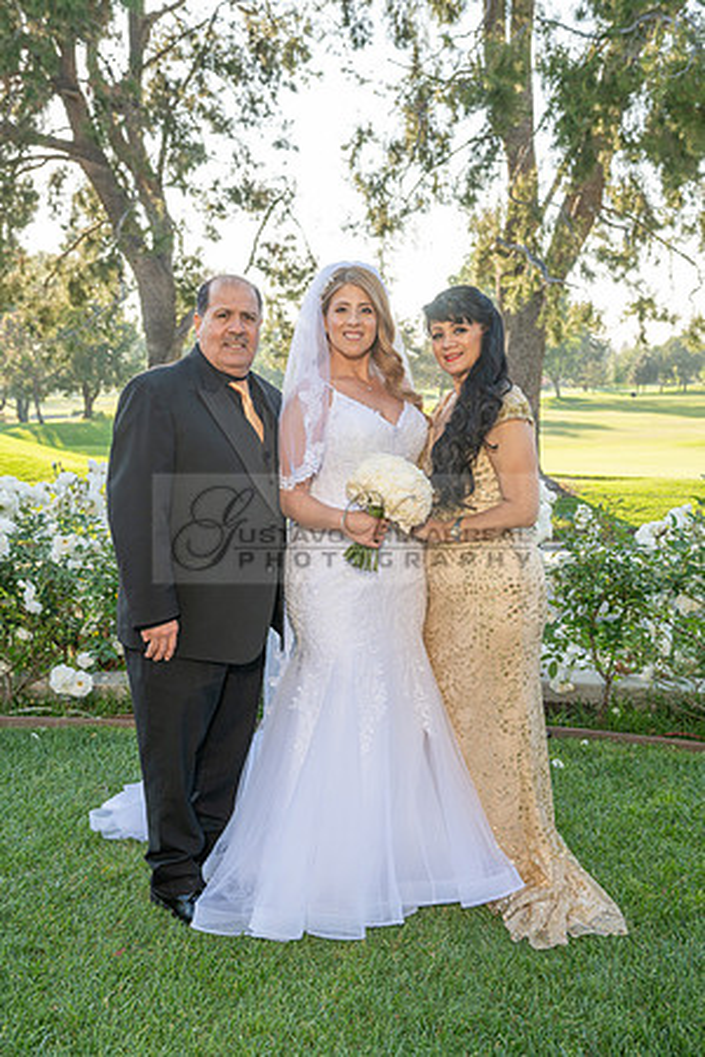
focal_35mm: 38
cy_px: 528
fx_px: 1116
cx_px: 352
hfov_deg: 35.1
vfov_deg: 50.7
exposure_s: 1/200
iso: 200
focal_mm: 38
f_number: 6.3
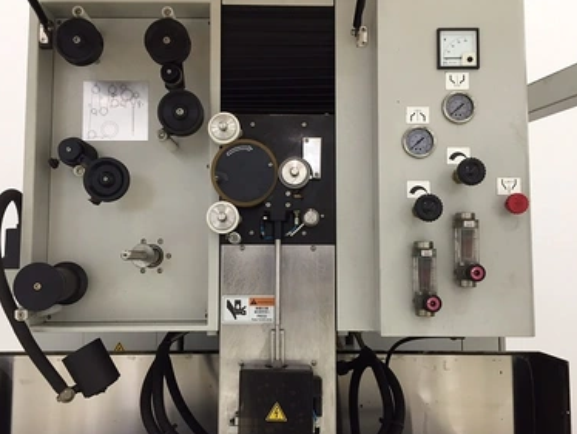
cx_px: 276
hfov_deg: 58.3
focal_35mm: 31
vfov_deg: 45.5
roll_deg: -0.6
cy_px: 218
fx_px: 517
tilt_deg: +3.9
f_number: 2.2
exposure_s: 1/30
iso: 50
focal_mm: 4.15
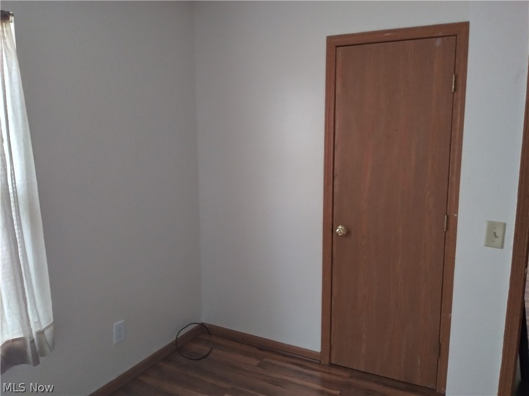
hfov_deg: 65.3
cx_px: 264
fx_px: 413
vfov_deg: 51.4
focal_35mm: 27
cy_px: 198
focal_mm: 3.7
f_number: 2.2
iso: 400
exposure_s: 1/15
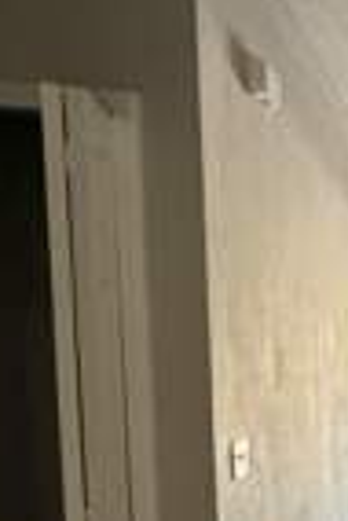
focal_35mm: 49
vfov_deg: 38.9
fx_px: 709
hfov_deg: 18.9
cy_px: 409
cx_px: 670
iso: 800
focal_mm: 2.22
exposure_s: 1/60
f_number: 2.2
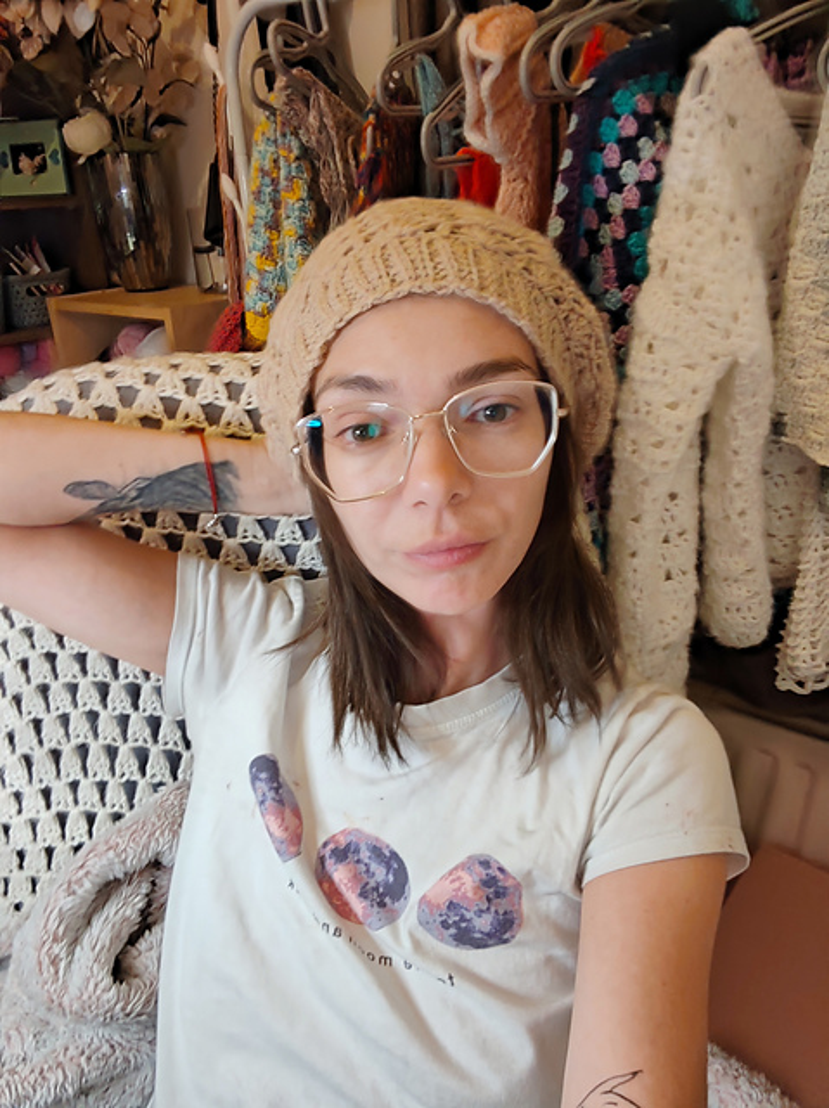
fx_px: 735
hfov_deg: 58.8
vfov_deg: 74.0
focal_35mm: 23
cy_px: 554
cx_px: 414
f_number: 2.4
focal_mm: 2.66
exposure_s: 1/33
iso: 2500
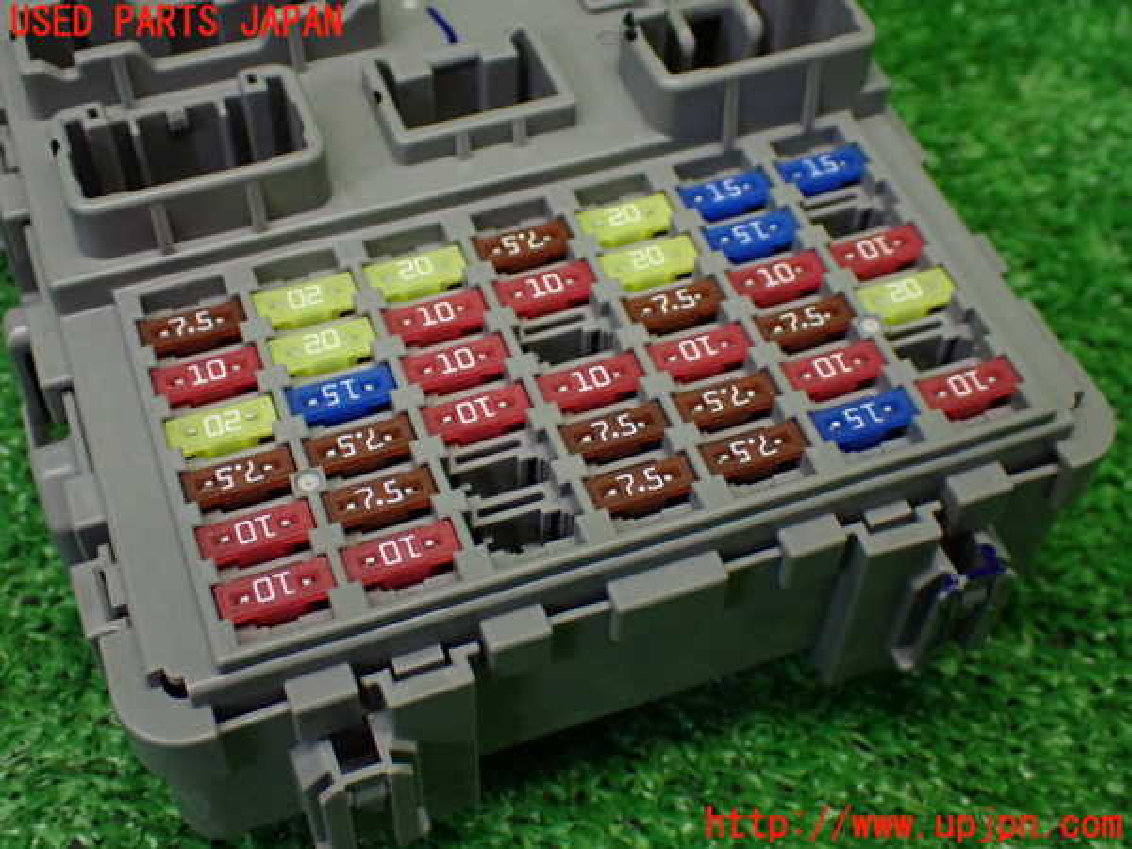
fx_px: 1537
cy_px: 424
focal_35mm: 47
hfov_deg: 40.4
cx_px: 566
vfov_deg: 30.9
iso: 800
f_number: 3.1
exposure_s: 1/125
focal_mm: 8.4
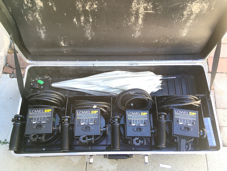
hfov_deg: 61.7
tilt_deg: -68.1
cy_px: 86
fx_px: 190
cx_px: 114
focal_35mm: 29
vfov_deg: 48.2
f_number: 2.2
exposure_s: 1/40
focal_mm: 4.15
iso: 25
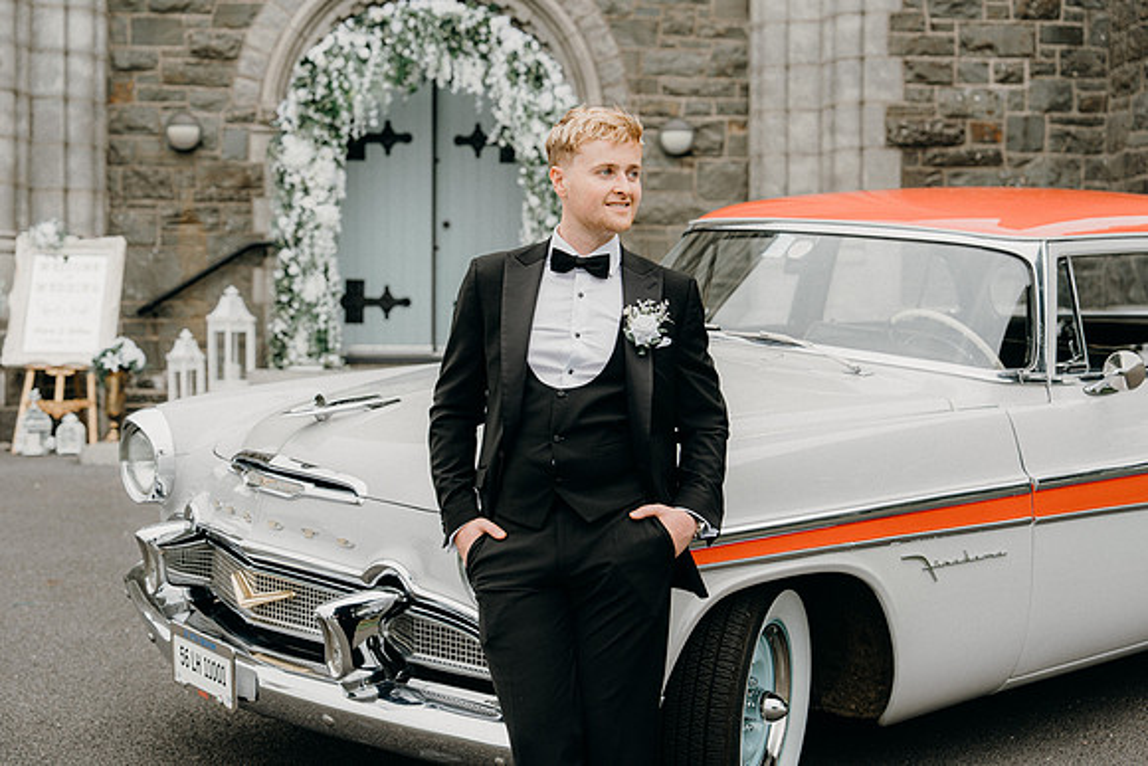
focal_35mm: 55
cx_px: 574
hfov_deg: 36.2
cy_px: 383
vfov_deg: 24.6
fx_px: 1754
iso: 125
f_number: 3.5
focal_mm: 55
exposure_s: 1/200
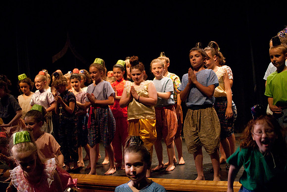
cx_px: 144
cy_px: 96
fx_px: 335
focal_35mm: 42
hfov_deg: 46.4
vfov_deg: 32.0
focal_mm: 28
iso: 1000
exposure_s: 1/200
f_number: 2.8
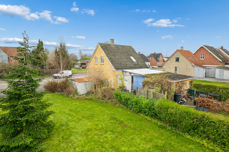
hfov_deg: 84.0
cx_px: 114
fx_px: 127
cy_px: 76
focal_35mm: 20
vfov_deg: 61.9
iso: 400
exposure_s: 1/40
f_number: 6.3
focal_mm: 20
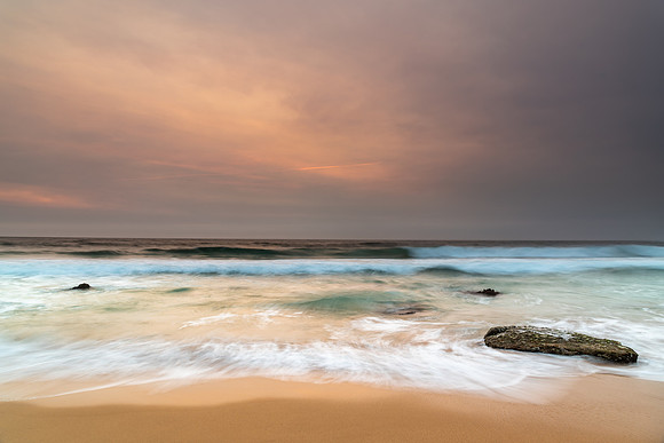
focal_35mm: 24
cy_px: 222
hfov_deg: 73.5
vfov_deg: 52.9
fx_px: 445
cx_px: 332
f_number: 9
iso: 50
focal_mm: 24
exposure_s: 1.3
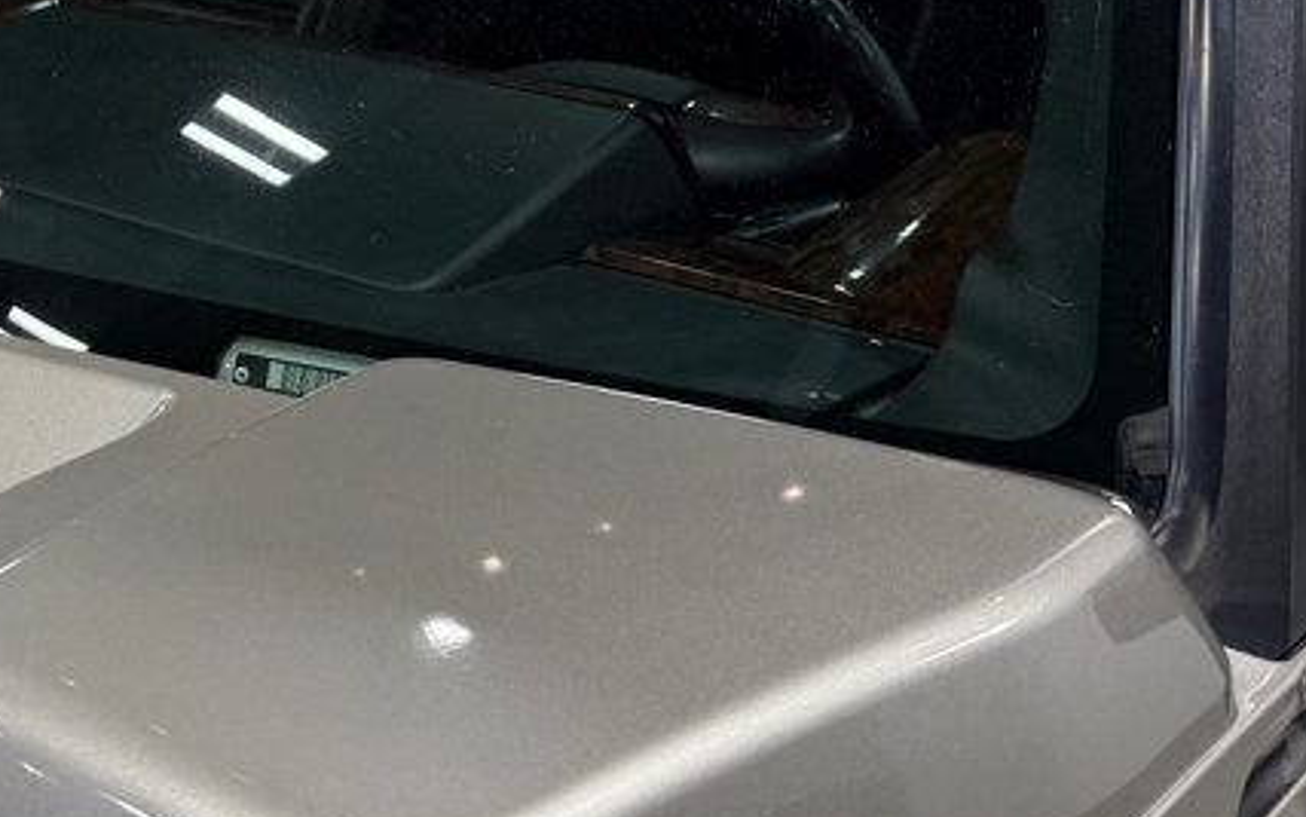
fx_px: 2171
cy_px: 76
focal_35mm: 61
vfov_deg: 20.8
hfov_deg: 32.0
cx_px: 147
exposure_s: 1/142
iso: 50
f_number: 1.78
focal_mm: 6.76
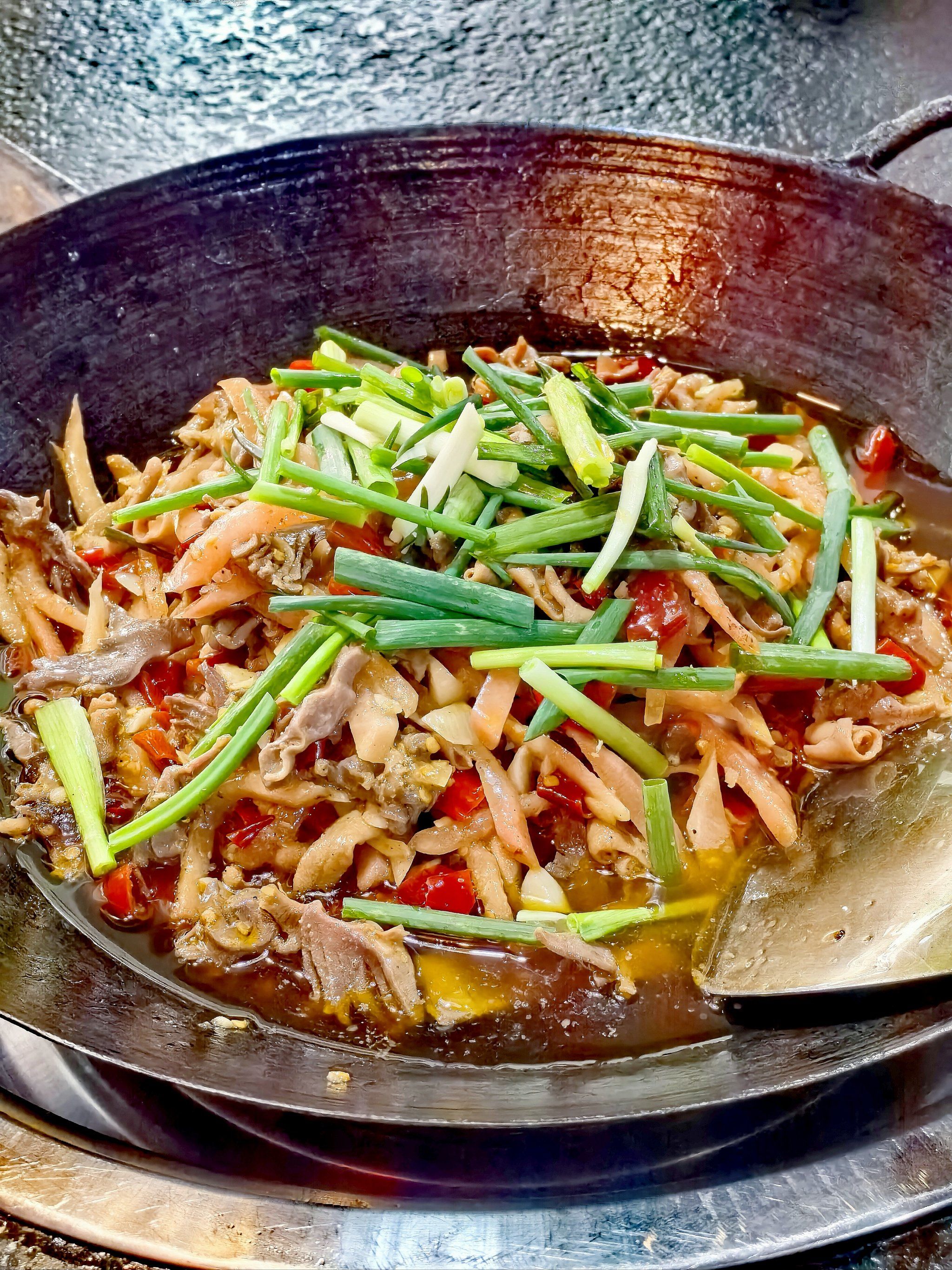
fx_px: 1980
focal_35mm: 54
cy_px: 635
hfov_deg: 27.0
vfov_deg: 35.5
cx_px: 476
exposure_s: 1/167
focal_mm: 5.75
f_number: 2
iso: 640
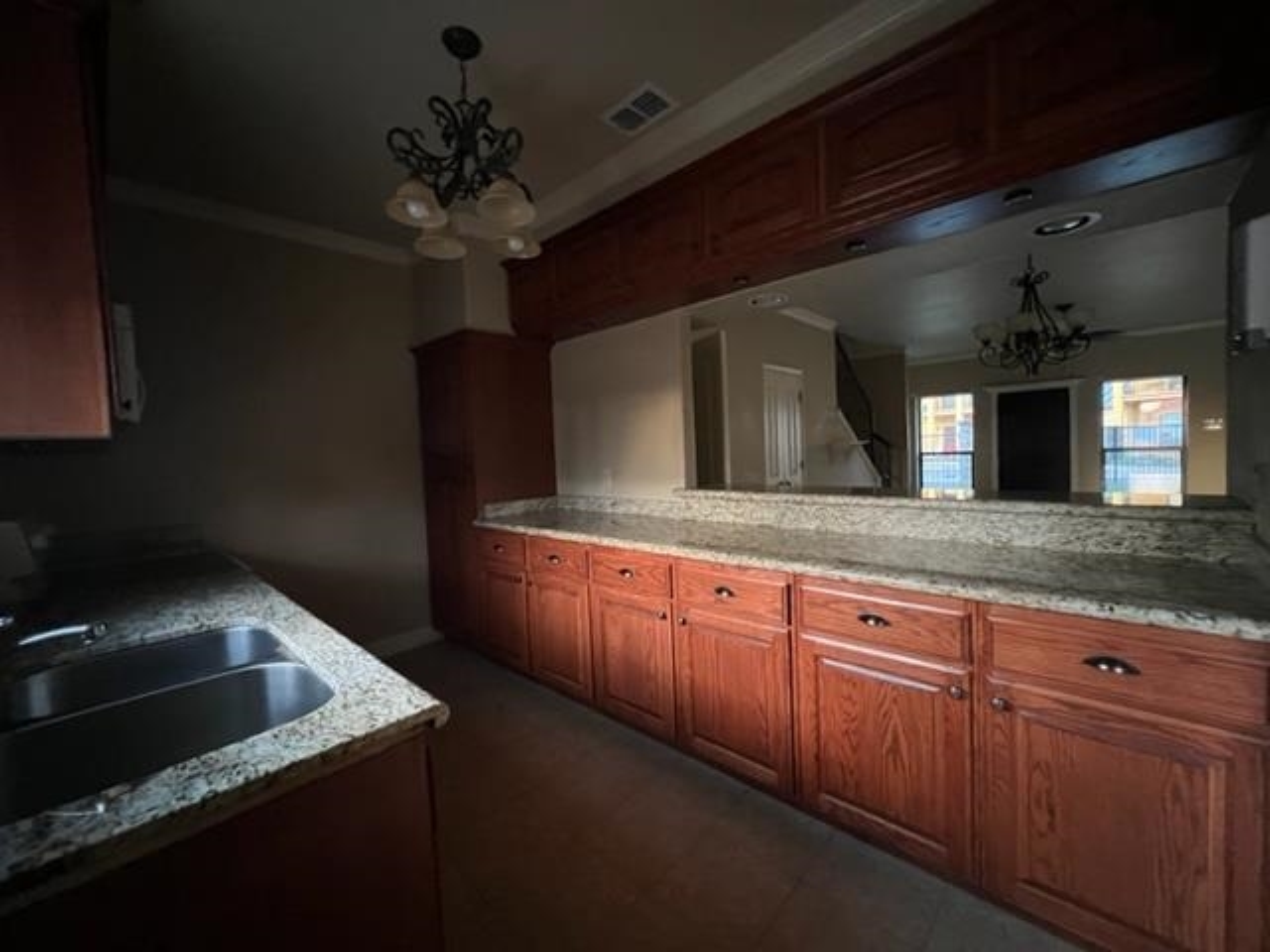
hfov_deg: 106.2
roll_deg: +2.5
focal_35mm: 13
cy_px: 476
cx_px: 635
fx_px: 477
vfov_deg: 89.9
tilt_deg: -3.0
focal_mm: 1.57
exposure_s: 1/37
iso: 1250
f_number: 1.8
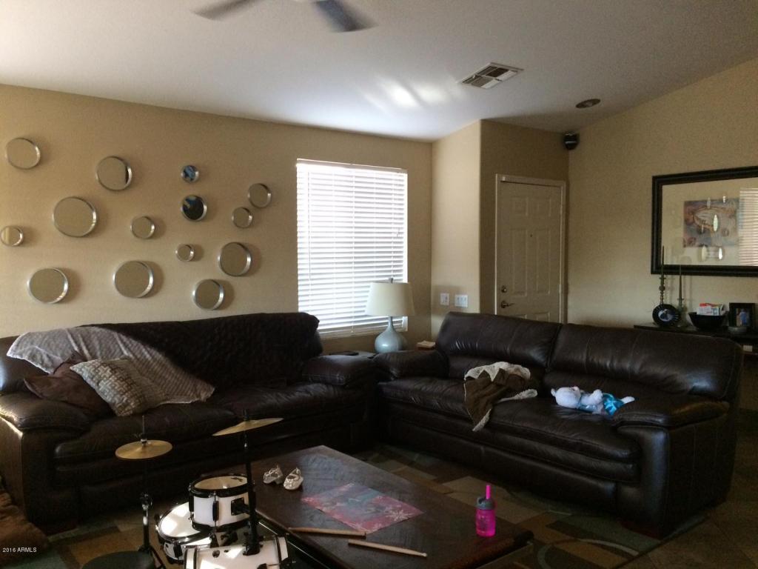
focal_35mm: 29
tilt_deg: -7.2
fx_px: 635
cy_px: 284
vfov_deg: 48.2
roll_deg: -0.7
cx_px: 379
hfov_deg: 61.7
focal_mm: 4.15
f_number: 2.2
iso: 250
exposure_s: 1/30
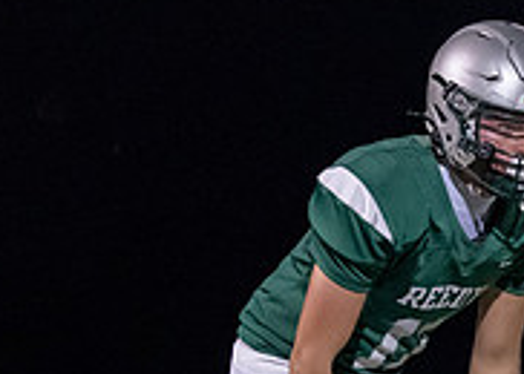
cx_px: 400
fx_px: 13215
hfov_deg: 2.3
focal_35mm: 888
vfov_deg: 1.6
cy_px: 336
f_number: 2.8
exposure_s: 1/1000
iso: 6400
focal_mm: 194
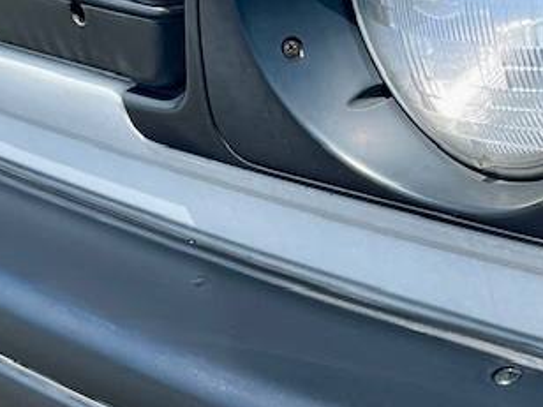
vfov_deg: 14.2
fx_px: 1631
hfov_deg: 18.2
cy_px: 139
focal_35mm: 104
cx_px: 592
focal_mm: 5.1
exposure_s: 1/2597
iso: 32
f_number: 1.6
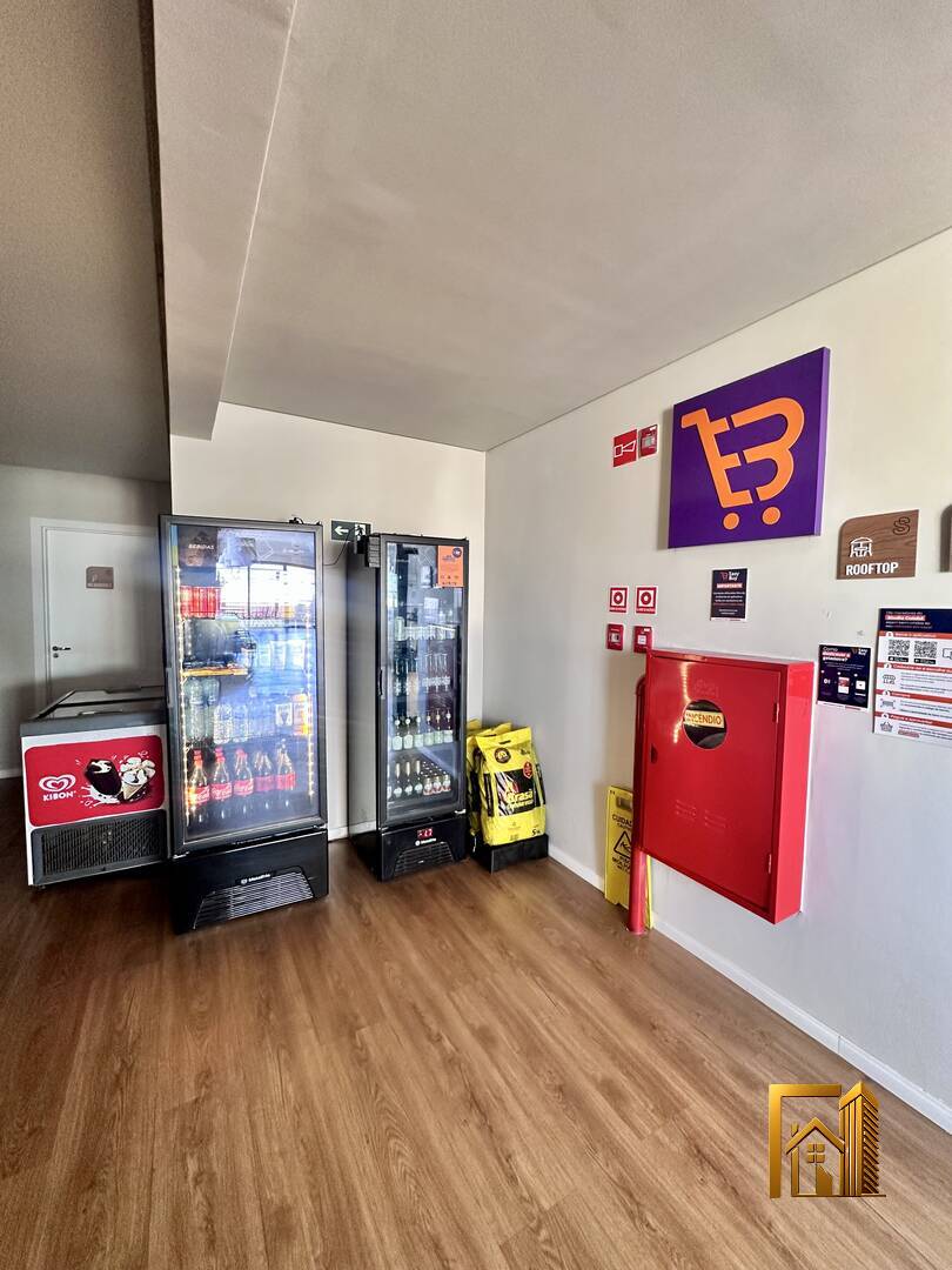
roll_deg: -1.7
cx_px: 476
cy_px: 635
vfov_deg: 102.1
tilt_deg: -2.2
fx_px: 513
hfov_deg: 85.7
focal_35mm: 14
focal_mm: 2.22
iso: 250
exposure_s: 1/60
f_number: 2.2
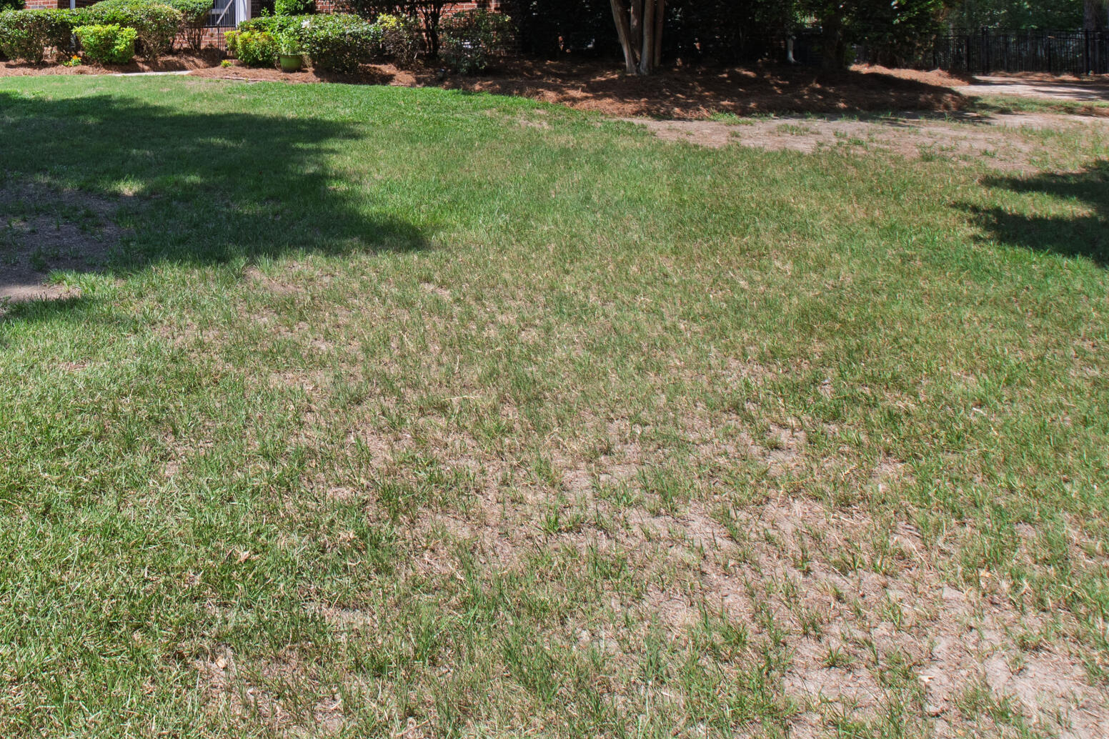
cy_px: 51
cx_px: 283
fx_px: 893
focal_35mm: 29
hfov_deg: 60.3
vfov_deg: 40.9
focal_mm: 10
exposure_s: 1/160
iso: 100
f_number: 8
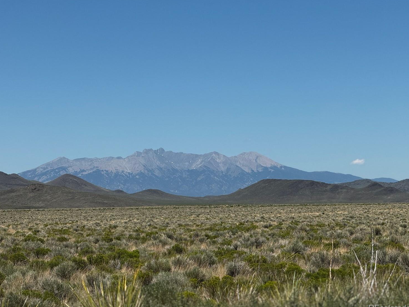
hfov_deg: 15.1
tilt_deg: +2.0
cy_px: 146
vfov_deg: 11.3
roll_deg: +0.2
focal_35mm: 131
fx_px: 1548
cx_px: 191
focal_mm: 15.66
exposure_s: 1/2212
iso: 50
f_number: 2.8
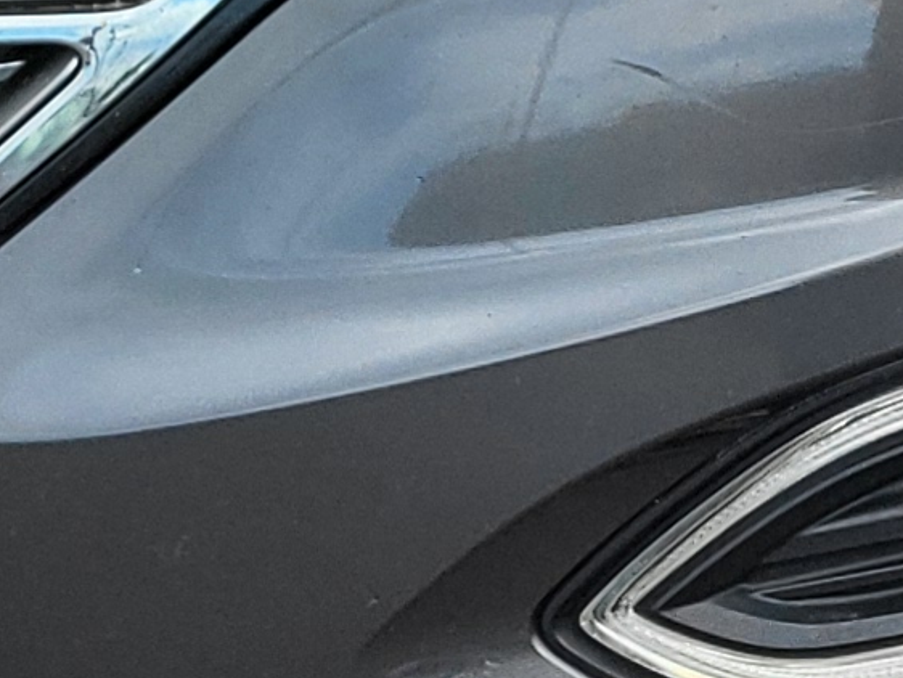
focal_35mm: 185
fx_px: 4828
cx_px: 1541
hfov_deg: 10.2
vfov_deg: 7.7
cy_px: -720
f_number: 1.8
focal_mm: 5.4
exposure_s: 1/1300
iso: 40
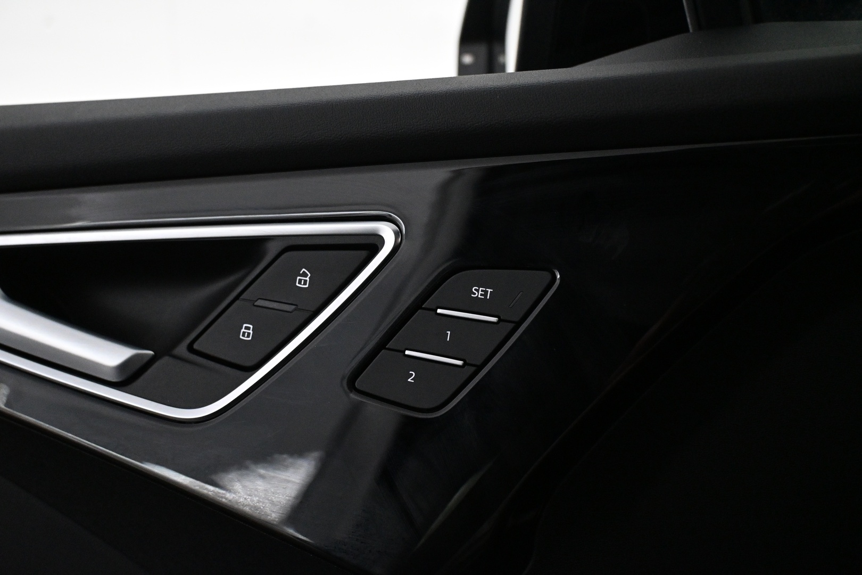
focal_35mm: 37
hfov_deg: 52.2
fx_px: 880
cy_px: 288
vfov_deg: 36.2
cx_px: 431
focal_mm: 24.5
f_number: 4.2
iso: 4000
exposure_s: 1/160
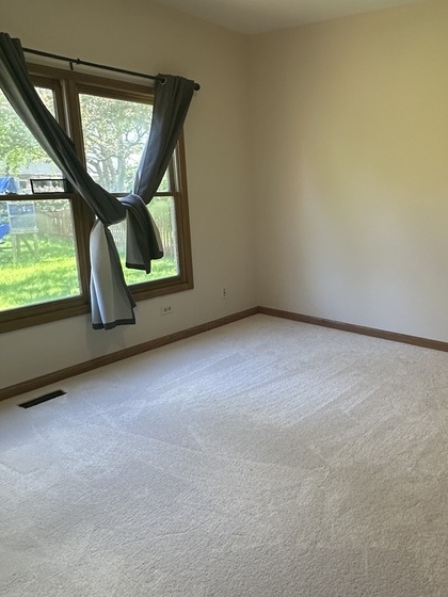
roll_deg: -0.9
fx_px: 466
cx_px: 352
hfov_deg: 48.7
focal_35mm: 27
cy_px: 278
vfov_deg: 65.3
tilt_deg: -11.5
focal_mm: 2.22
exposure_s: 1/99
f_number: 2.2
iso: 160
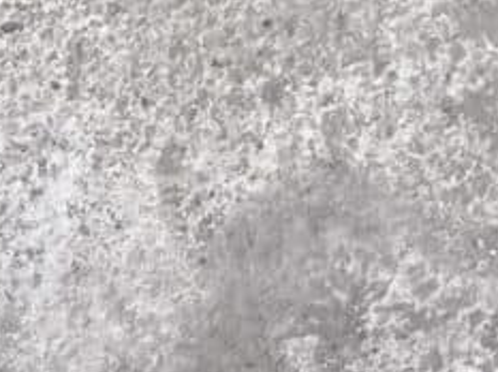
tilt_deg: -33.5
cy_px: -1646
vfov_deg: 4.9
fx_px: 3289
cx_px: 994
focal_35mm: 229
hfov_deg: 8.2
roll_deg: +0.2
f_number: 1.6
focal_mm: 5.1
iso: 50
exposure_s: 1/1106
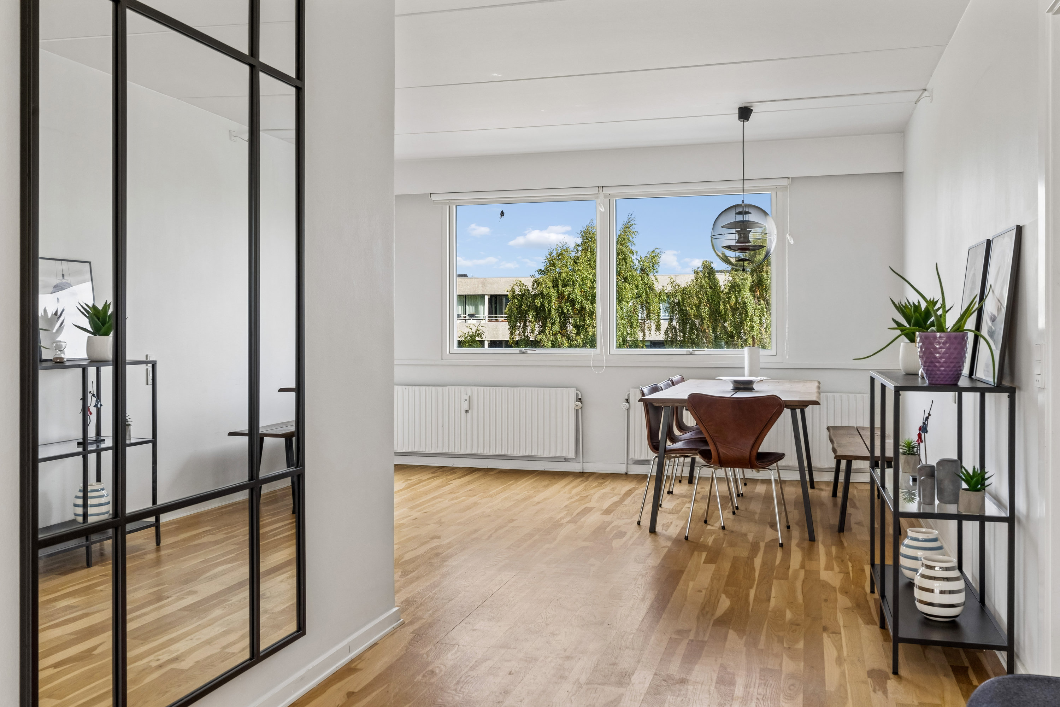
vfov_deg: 40.0
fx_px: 972
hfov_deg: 57.2
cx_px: 530
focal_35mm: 33
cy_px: 354
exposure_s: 1/50
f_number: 10
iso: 200
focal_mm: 33
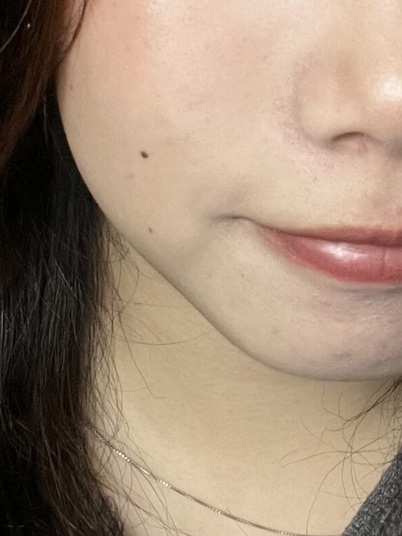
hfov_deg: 15.0
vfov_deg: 20.0
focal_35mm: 98
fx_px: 1517
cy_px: 187
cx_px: 347
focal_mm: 2.71
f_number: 2.2
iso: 250
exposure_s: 1/60
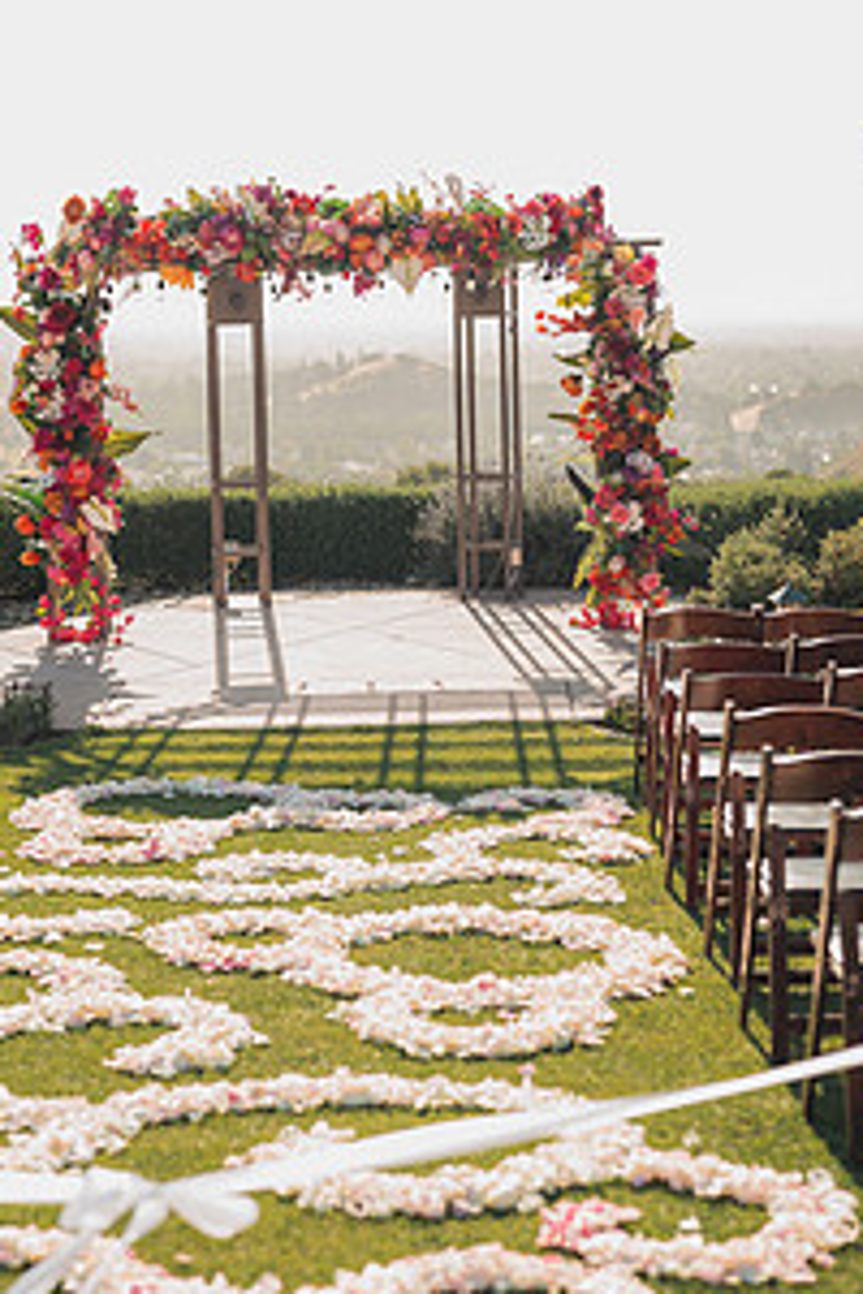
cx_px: 332
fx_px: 2697
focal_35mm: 75
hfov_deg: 18.2
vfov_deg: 27.0
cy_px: 677
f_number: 2
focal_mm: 50
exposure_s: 1/1000
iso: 50
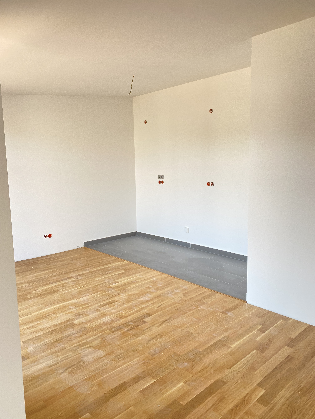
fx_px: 315
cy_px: 210
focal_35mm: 26
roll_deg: +0.8
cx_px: 158
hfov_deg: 53.1
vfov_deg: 67.3
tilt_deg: -6.9
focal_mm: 4.25
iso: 80
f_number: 1.8
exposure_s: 1/121
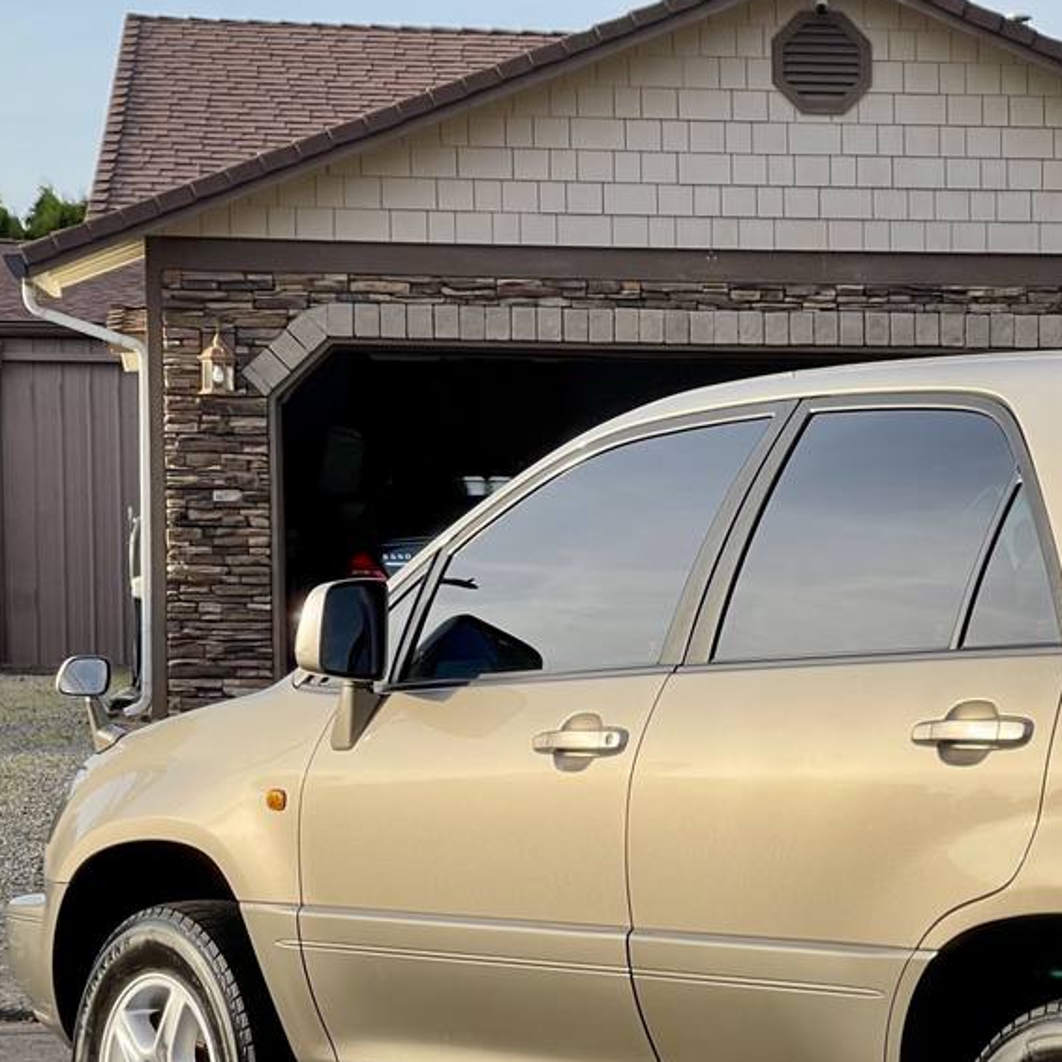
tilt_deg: -3.5
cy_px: 859
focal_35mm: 128
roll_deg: +0.0
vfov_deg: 13.6
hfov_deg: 13.4
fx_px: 4443
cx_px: 1128
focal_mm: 7.5
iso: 20
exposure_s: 1/564
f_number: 2.2
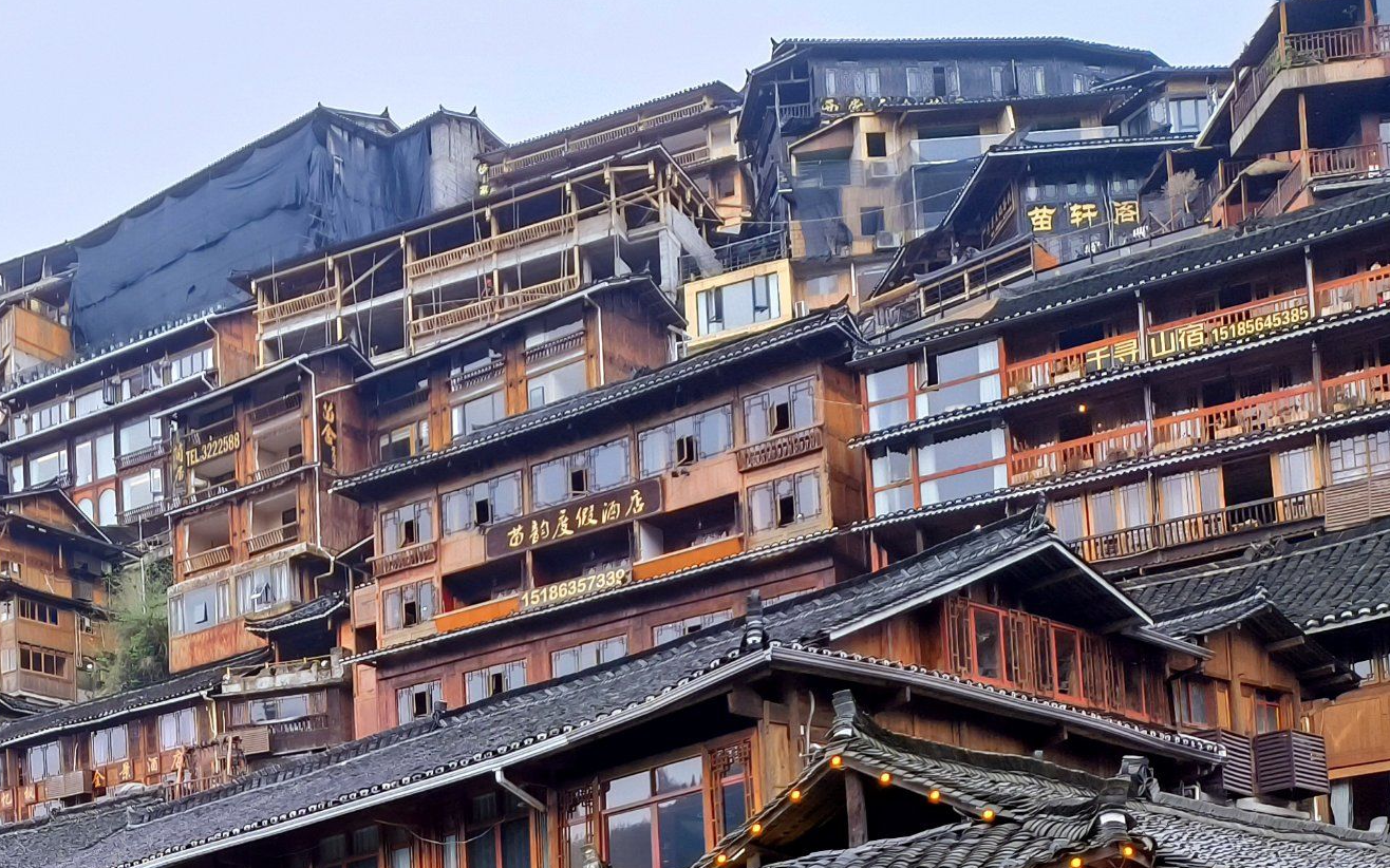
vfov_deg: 21.8
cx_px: 81
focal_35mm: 55
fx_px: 2083
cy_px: 1042
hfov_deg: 34.4
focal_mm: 4.71
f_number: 1.79
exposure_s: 1/100
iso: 183
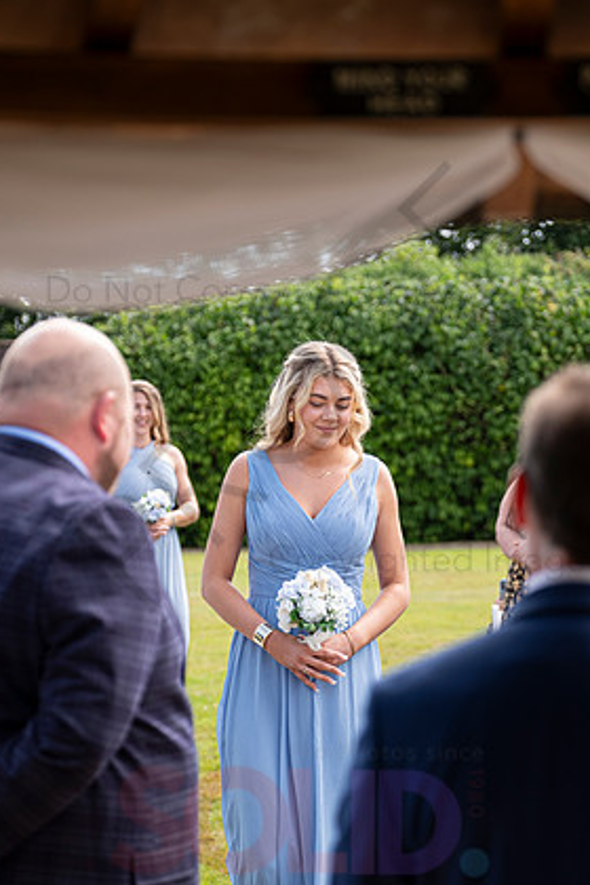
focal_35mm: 120
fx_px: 2950
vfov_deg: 17.1
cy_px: 470
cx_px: 303
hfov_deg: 11.4
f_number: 3.2
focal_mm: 74.4
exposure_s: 1/640
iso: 200
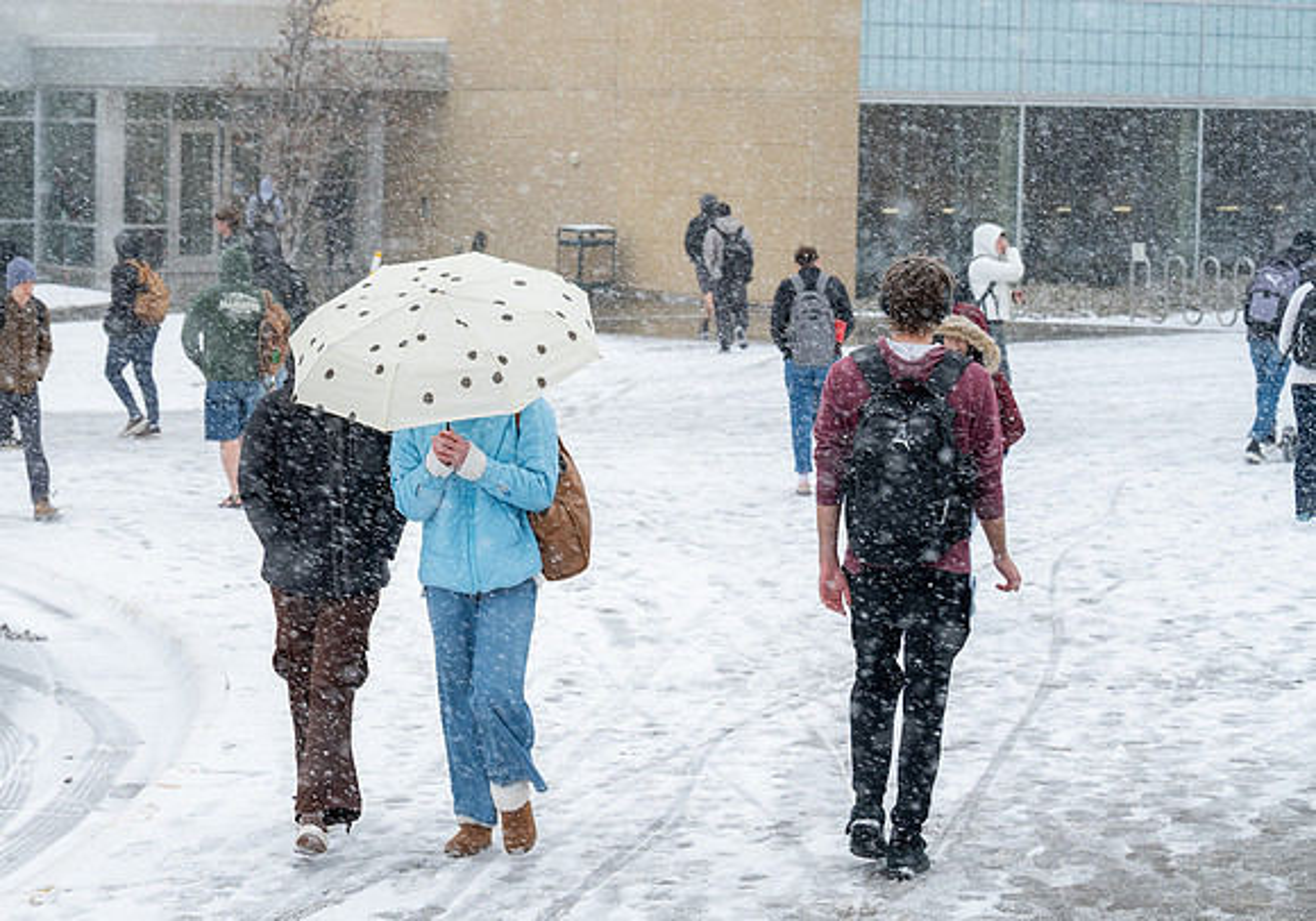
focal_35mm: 90
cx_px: 459
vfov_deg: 15.7
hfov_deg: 22.3
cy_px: 349
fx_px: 3334
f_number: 5.6
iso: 500
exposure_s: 1/400
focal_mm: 70
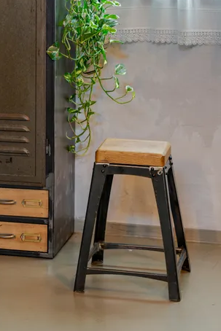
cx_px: 23
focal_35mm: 111
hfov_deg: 12.3
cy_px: 26
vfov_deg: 18.1
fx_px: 1021
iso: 400
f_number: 8
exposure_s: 1/6
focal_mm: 56
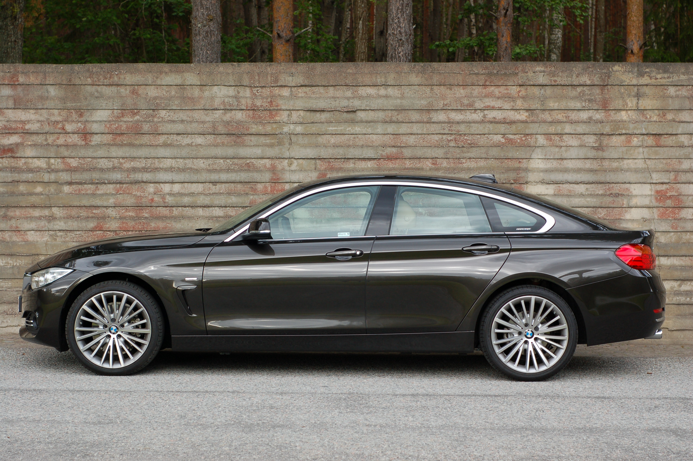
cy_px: 230
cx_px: 346
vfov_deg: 18.1
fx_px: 1442
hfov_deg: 27.0
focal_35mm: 75
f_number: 5
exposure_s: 1/125
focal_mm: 50
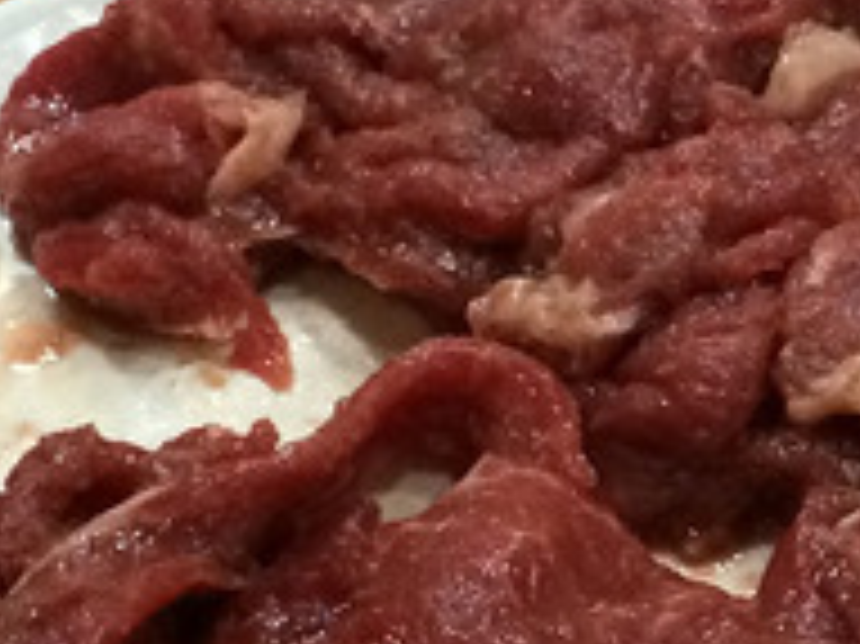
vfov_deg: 9.2
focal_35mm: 161
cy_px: 225
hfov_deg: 11.7
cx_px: 1328
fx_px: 3997
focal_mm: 4.12
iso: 250
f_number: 2.2
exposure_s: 1/30
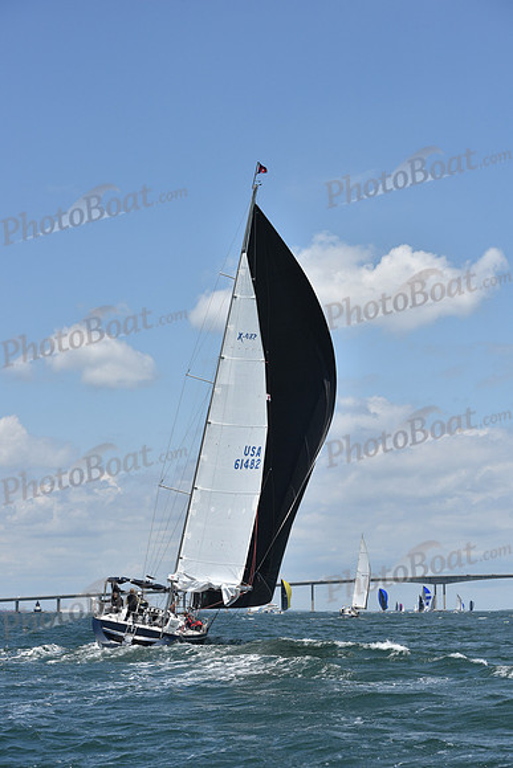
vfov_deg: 28.8
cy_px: 384
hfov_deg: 19.5
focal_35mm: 70
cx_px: 256
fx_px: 1495
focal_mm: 70
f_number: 8
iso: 250
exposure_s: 1/1250
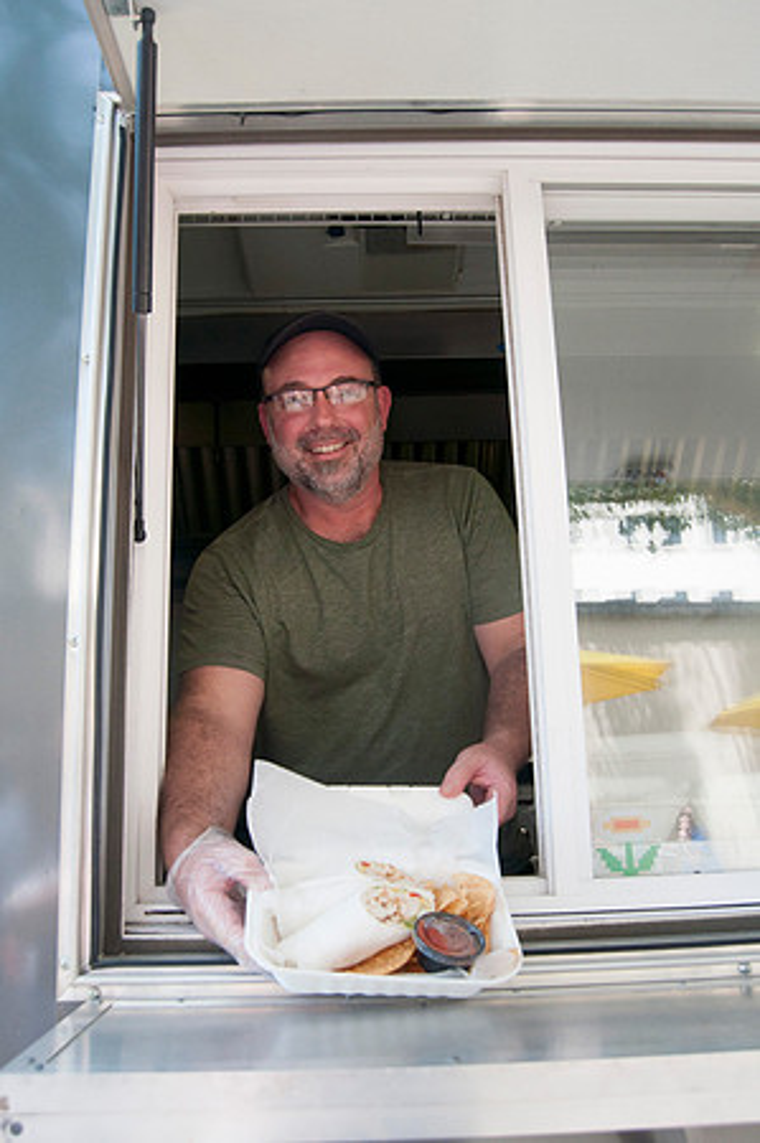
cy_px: 572
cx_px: 380
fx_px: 905
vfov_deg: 64.6
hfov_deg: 45.6
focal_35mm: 28
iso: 200
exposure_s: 1/500
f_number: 5.6
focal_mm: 19
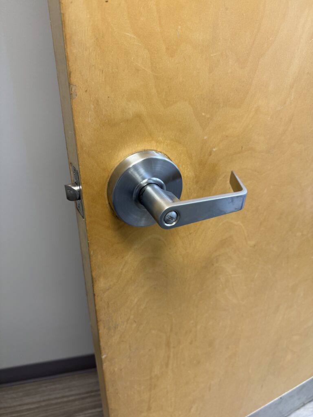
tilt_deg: -30.6
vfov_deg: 71.6
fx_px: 289
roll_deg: -1.6
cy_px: 208
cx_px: 156
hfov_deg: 56.8
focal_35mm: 24
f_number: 1.78
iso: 125
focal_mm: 6.76
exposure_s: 1/60
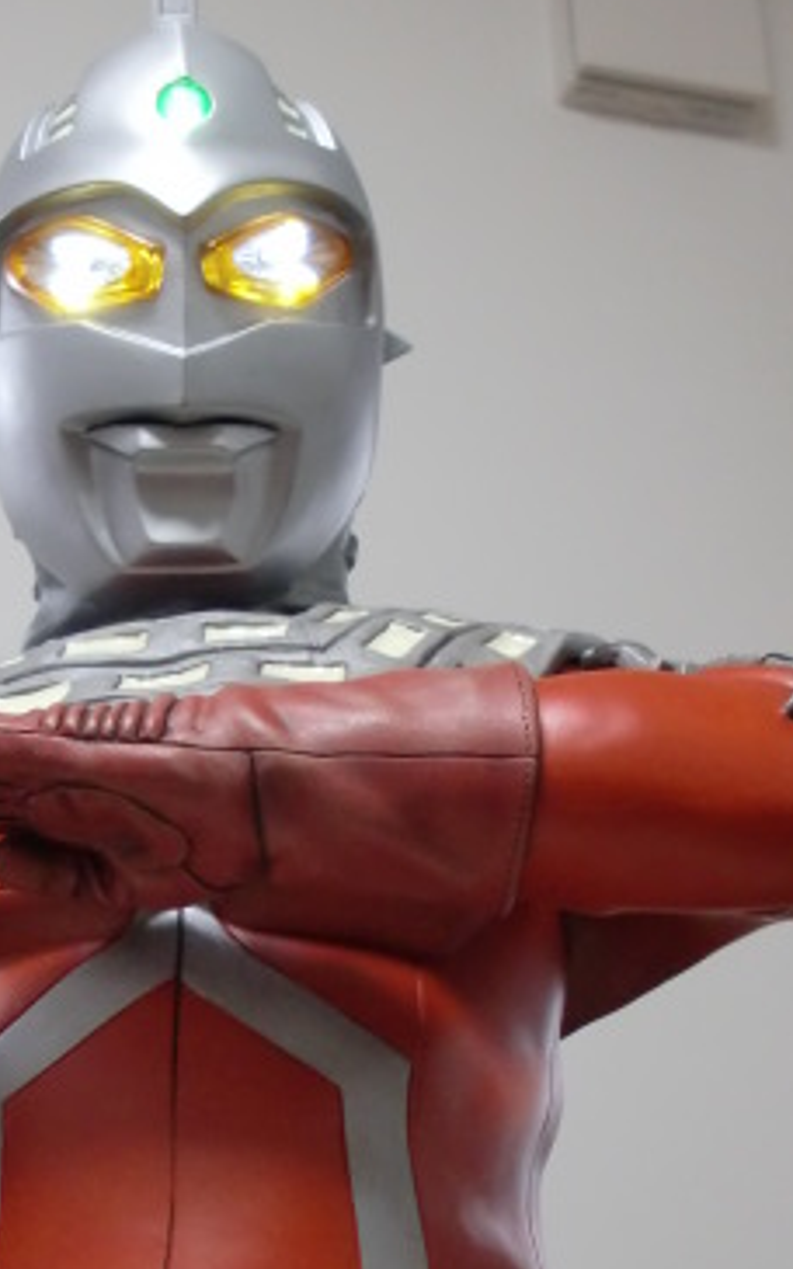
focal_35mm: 67
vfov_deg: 30.4
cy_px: 869
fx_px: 2318
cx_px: 205
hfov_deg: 19.3
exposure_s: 1/50
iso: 400
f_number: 2.8
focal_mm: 6.3
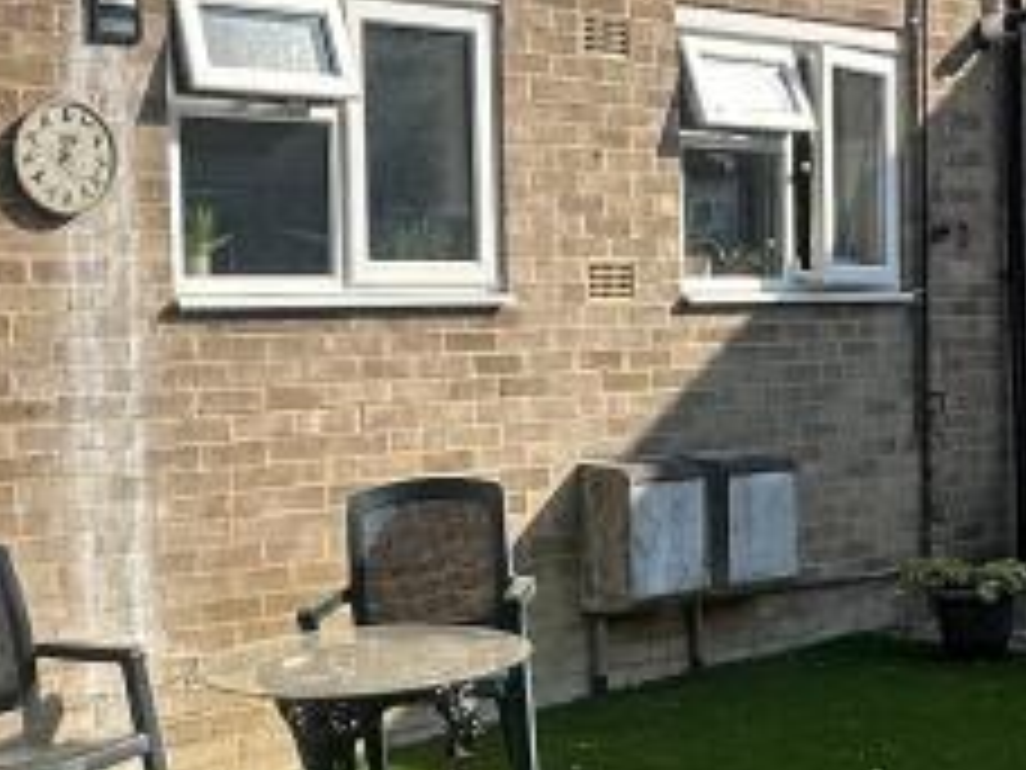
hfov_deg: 30.6
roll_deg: +2.3
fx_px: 1867
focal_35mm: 63
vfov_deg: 23.3
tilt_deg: -2.2
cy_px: 414
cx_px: 392
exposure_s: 1/1383
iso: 50
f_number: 2.2
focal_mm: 2.22
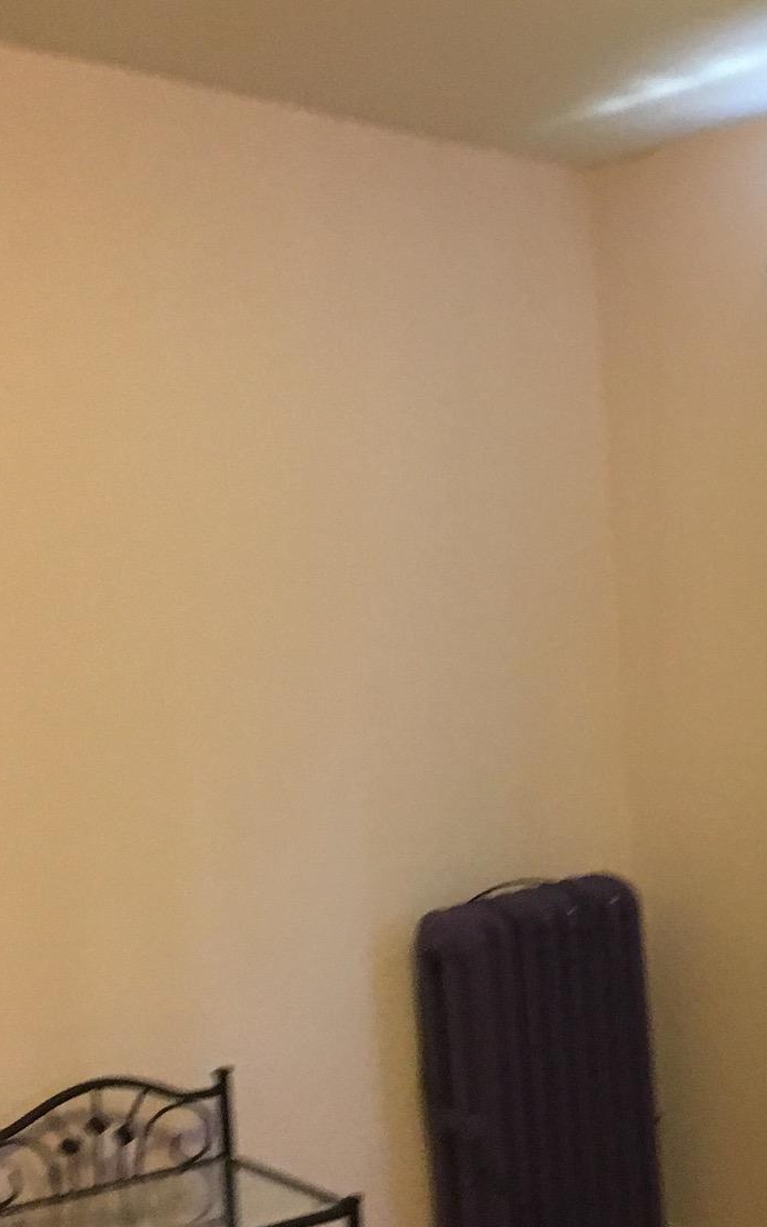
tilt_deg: -1.9
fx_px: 1906
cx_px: 771
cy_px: 711
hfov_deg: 21.9
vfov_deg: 35.6
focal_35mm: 57
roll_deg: +3.6
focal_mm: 4.15
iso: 200
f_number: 2.2
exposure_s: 1/30
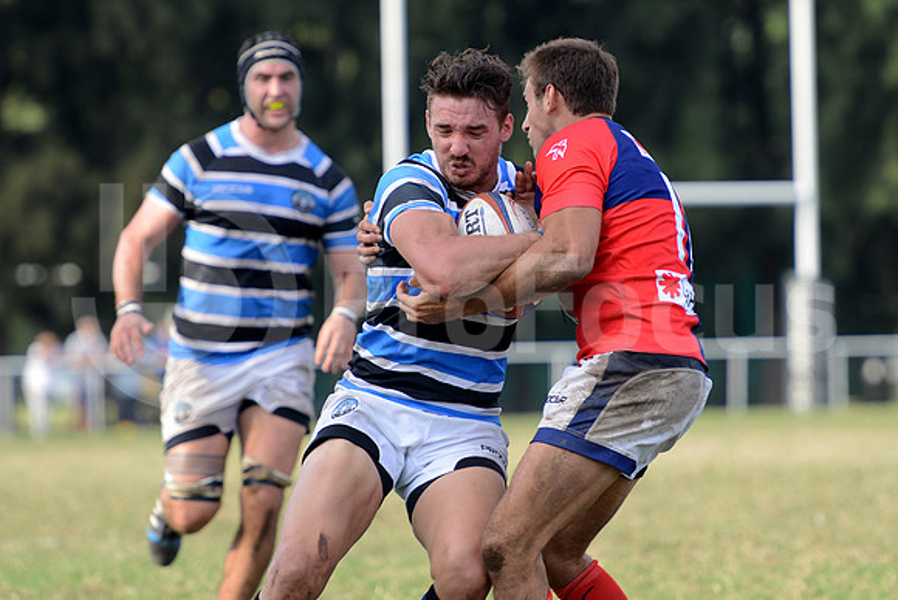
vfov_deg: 6.0
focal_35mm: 230
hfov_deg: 8.9
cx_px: 449
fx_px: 5738
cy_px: 300
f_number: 4
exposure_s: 1/500
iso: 500
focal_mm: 230
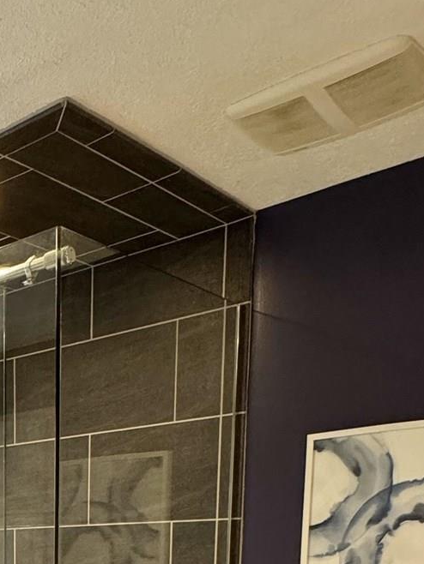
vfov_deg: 32.5
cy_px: 668
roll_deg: +1.6
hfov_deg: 25.6
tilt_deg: -9.1
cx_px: -126
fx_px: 800
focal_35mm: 49
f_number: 2.2
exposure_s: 1/67
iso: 320
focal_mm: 2.22
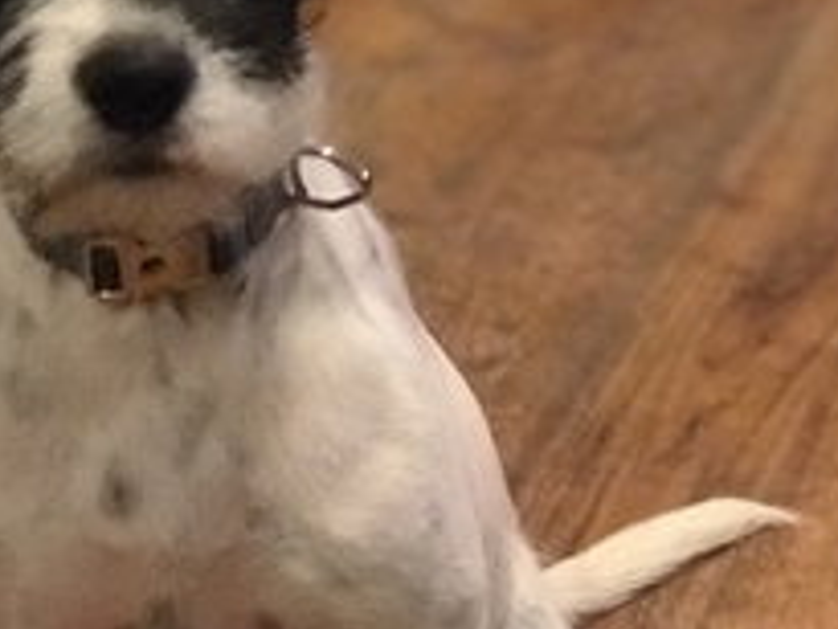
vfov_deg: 10.7
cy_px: 255
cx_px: 90
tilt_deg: -29.4
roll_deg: -0.5
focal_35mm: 139
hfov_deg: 14.1
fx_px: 3367
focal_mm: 6.6
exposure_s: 1/60
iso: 1250
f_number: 2.8
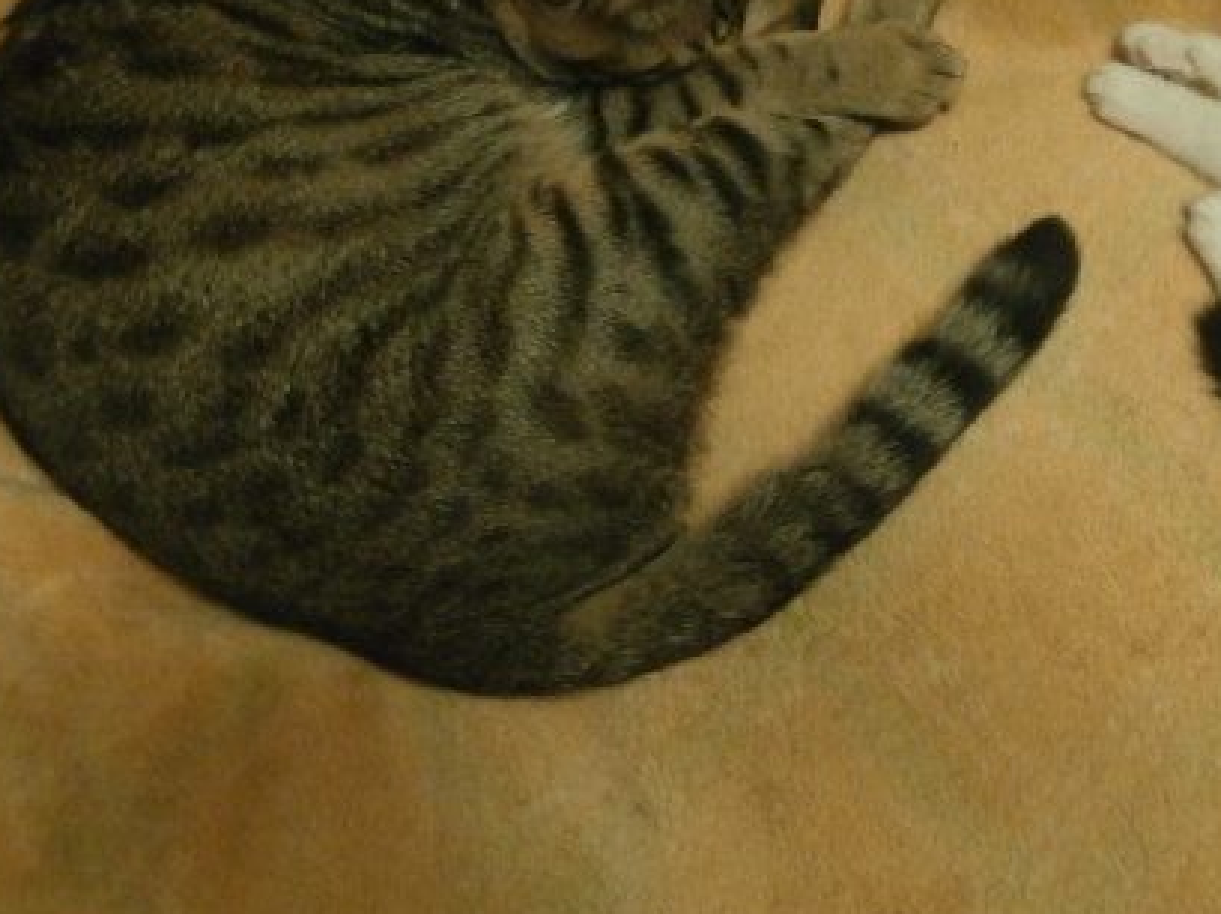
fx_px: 1656
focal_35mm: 47
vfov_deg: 30.5
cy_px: 278
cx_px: 818
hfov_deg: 40.0
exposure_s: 1/13
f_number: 3.5
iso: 800
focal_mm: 5.36
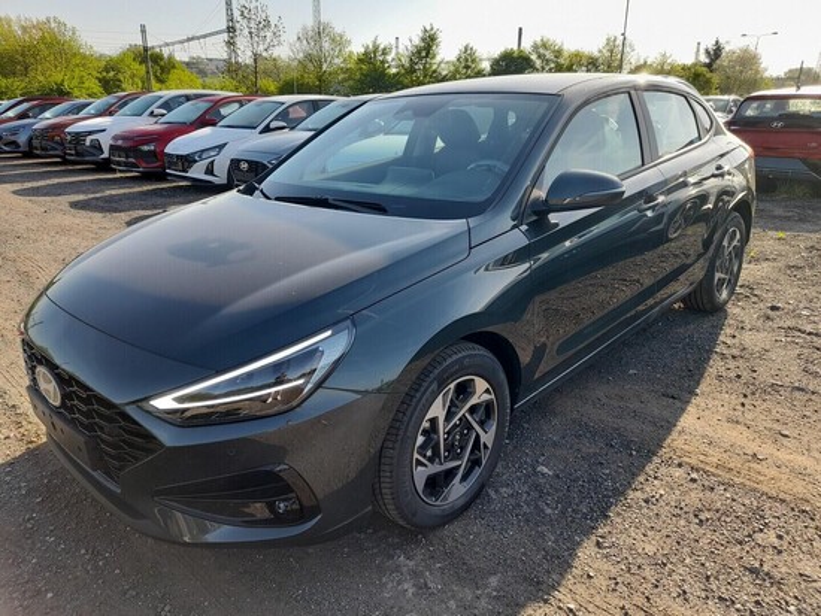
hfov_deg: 69.4
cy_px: 308
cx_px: 410
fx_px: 593
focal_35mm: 25
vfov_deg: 54.9
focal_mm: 4.6
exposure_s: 1/147
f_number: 2
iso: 20
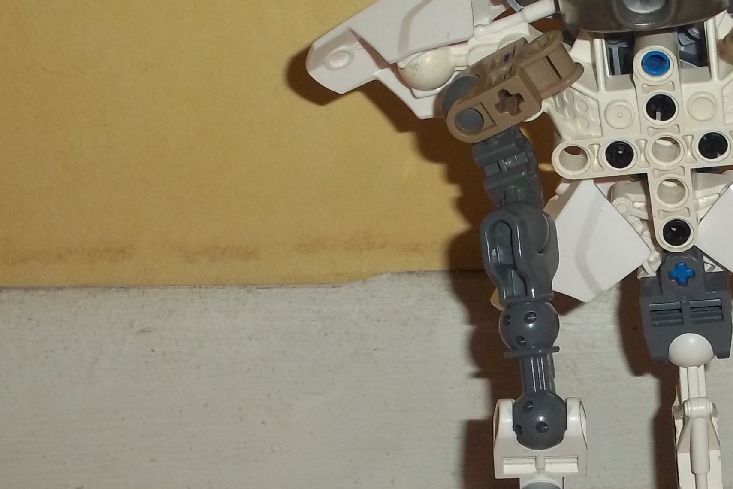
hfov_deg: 18.1
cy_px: 322
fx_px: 2280
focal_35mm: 112
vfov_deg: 12.2
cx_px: 611
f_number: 3.5
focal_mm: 8.2
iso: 160
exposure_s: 1/40
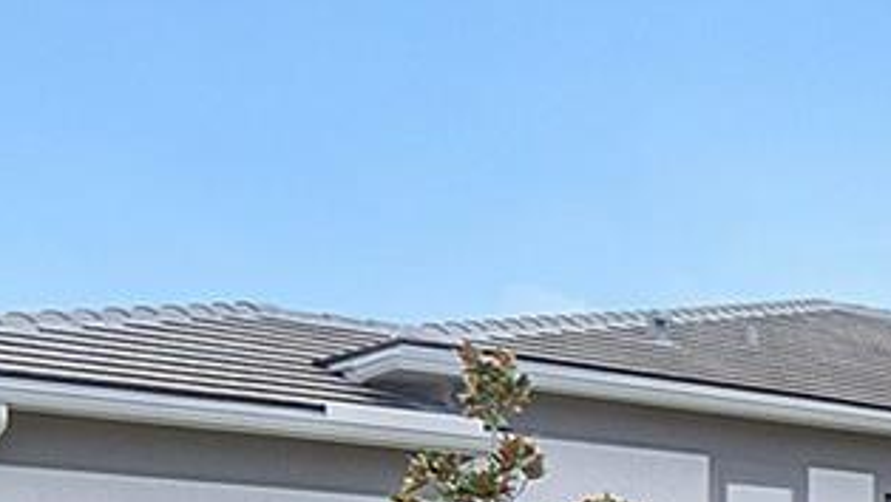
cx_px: 1969
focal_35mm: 80
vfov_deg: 14.2
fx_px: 1891
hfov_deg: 16.5
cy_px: 735
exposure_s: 1/320
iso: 200
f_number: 9
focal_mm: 10
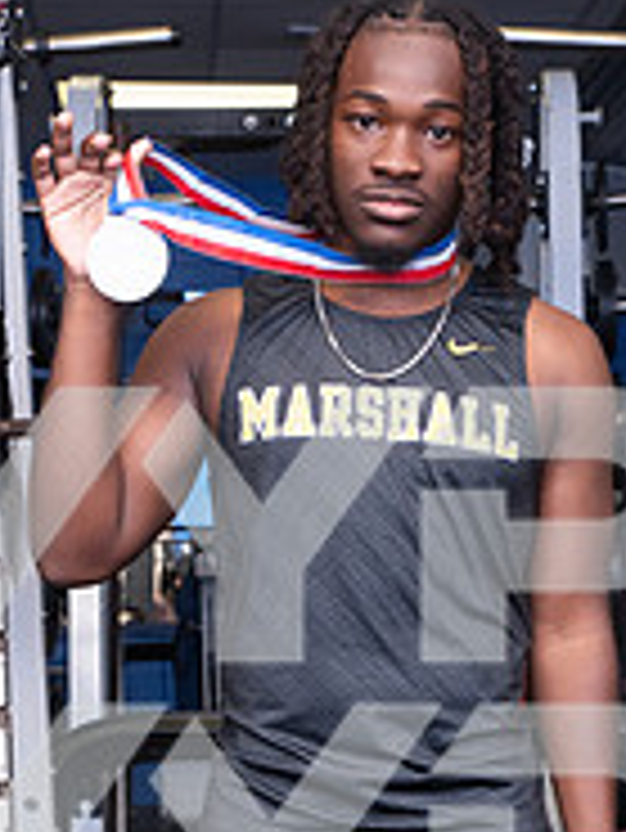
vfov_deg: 19.4
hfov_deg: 15.1
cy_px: 845
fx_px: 2360
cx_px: 378
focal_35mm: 98
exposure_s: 1/400
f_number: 6.3
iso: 500
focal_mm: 42
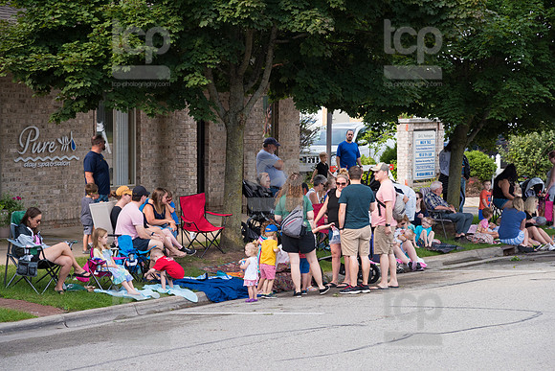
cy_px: 186
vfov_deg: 11.4
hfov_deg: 17.1
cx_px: 278
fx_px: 1850
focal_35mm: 120
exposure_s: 1/500
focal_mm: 120
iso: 800
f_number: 6.3
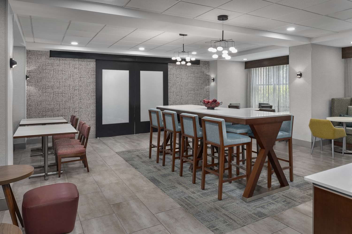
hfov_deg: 69.4
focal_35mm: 26
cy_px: 117
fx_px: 254
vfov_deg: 49.6
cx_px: 176
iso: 50
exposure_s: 4
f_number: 11
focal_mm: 26
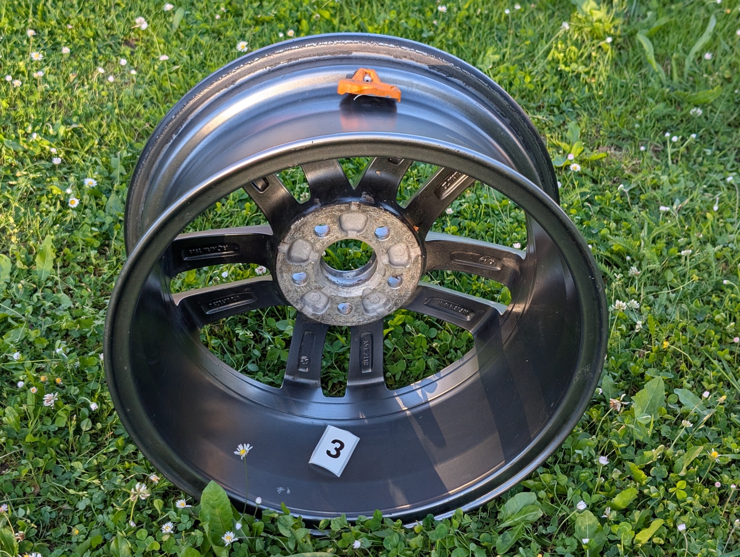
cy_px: 278
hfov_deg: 38.9
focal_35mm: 49
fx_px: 1049
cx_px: 370
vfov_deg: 29.7
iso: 55
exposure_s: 1/323
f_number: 1.68
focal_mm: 6.9
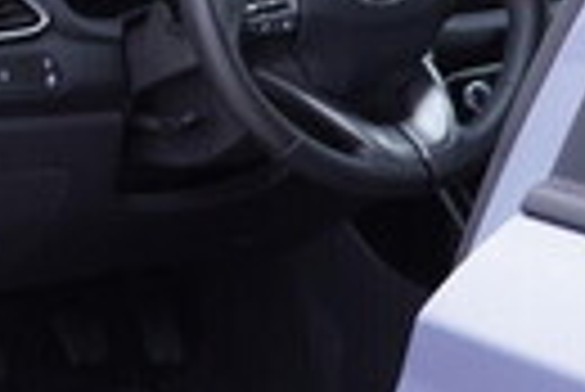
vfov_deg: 9.1
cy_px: 187
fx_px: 2473
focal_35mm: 152
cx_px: -274
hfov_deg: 12.8
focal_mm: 24
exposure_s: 1/50
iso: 125
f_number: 3.2
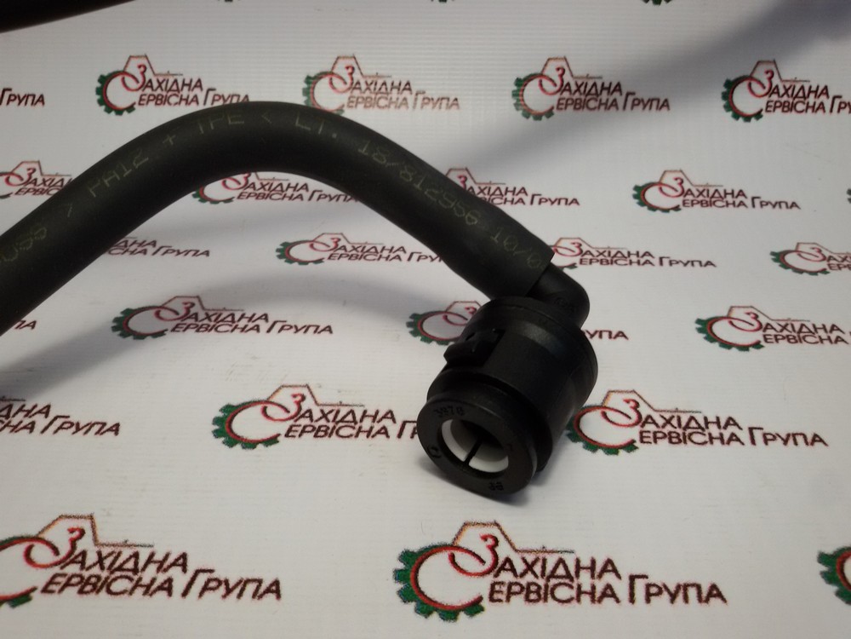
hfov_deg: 58.4
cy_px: 320
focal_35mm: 31
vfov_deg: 45.4
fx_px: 762
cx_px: 426
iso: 64
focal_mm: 2.93
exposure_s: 1/100
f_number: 2.4
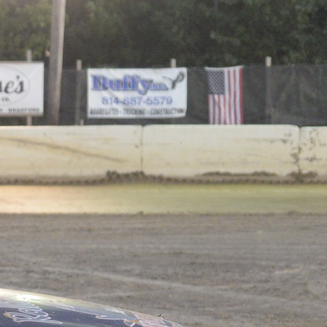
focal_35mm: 217
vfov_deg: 8.0
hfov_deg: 7.6
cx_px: -439
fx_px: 2319
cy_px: 369
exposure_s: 1/200
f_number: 3.2
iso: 4000
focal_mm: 50
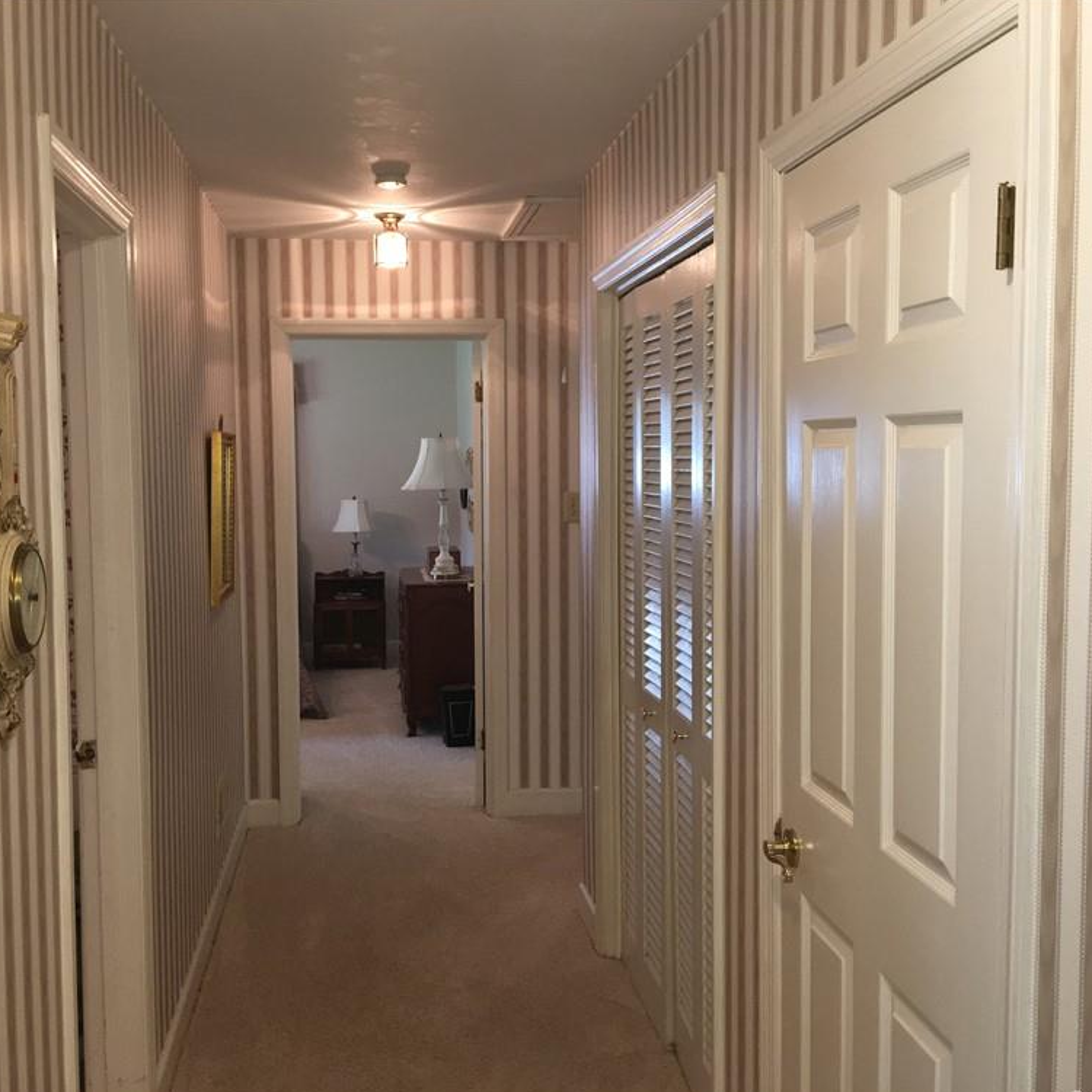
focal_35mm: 35
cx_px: 492
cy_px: 553
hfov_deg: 47.2
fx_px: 1249
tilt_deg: -2.9
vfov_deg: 47.2
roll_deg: +0.8
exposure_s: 1/30
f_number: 2.2
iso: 100
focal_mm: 4.15
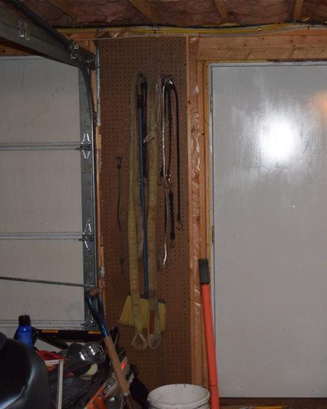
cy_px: 204
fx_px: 795
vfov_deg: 28.8
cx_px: 239
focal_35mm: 66
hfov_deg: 23.1
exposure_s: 1/60
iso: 2800
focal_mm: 31
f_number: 4.2
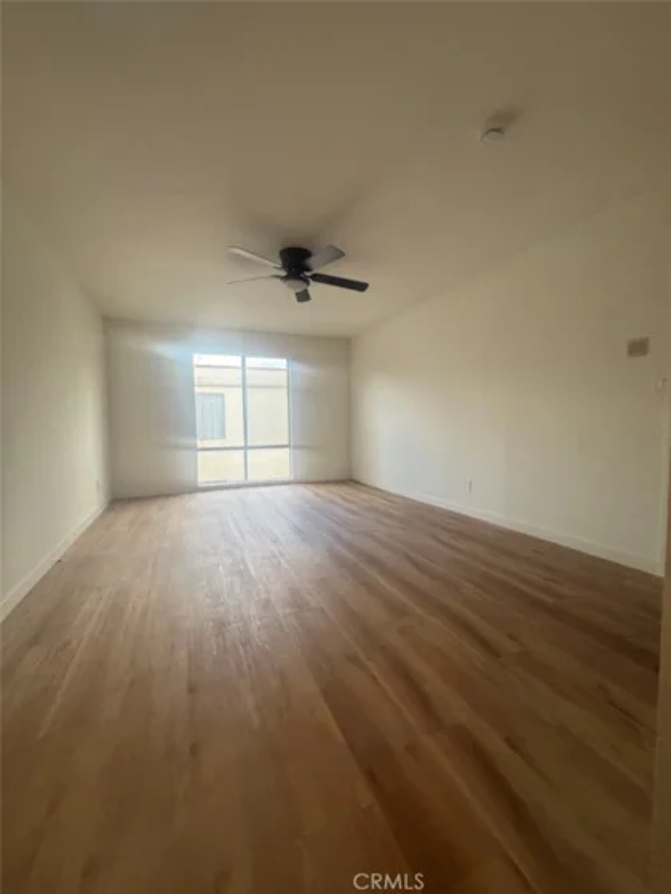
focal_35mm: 14
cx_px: 336
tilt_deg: -3.6
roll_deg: -0.5
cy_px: 447
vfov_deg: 102.1
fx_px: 362
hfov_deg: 85.7
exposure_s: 1/130
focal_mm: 2.22
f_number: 2.2
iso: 64
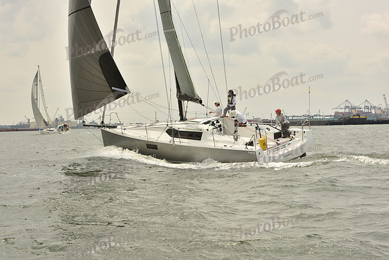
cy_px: 130
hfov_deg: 25.4
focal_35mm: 80
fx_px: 865
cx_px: 194
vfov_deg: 17.1
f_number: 11
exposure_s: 1/640
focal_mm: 80
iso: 250
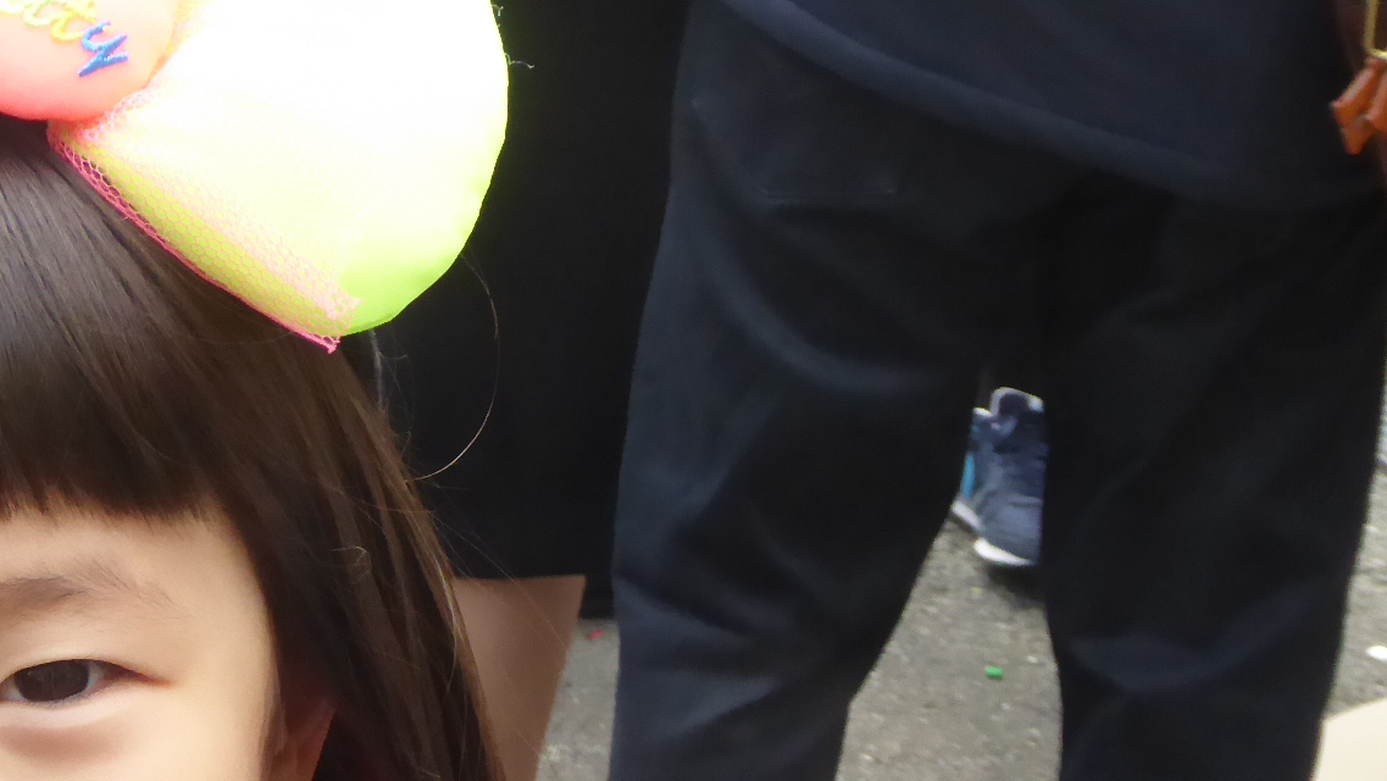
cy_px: 631
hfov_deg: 16.1
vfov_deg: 9.3
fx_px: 4782
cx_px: -70
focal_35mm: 130
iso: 500
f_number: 4.1
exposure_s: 1/250
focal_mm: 9
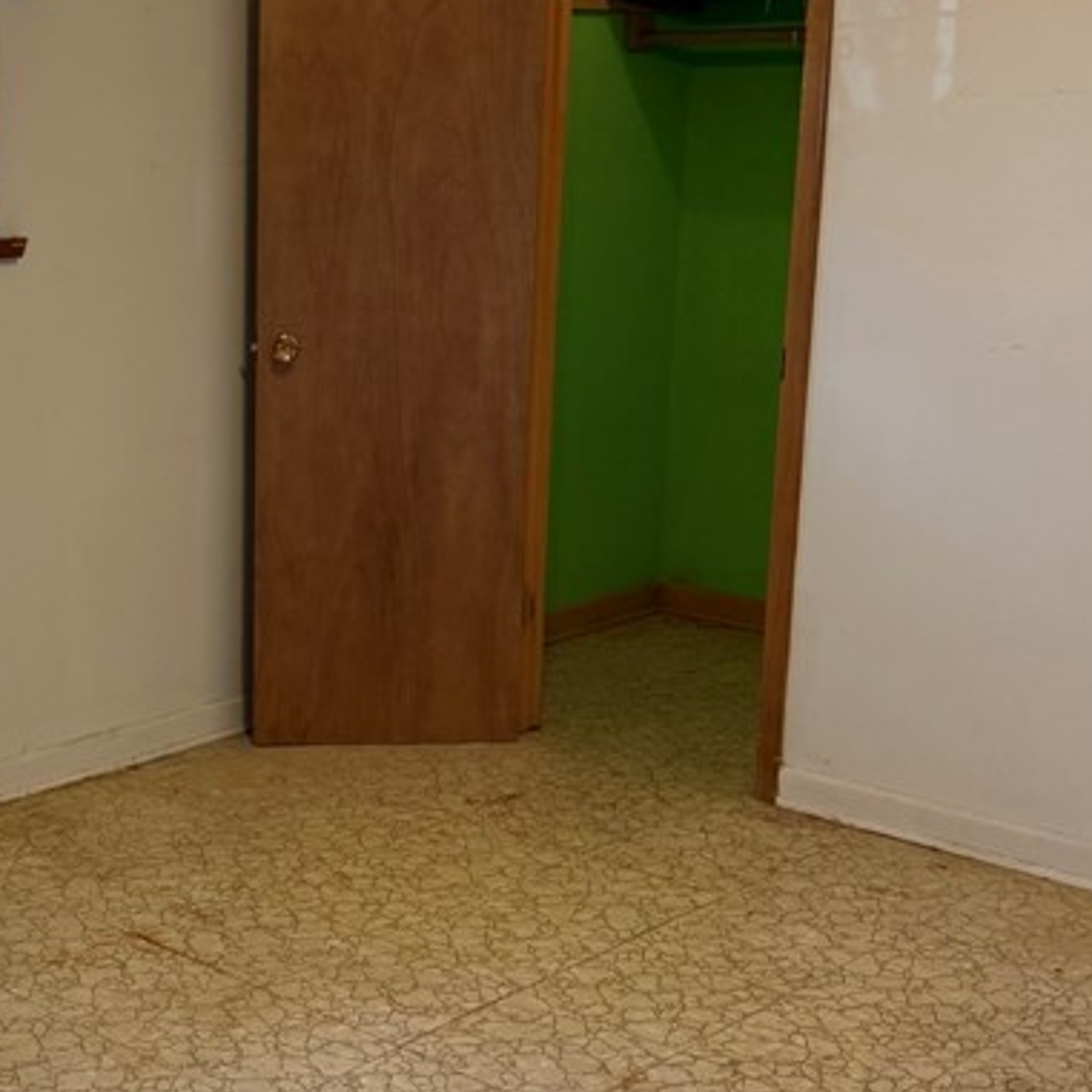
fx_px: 2034
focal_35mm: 57
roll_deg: +0.4
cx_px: 169
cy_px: 567
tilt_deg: -11.5
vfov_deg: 30.0
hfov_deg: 29.2
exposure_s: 1/60
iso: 250
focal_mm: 6.76
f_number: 1.78
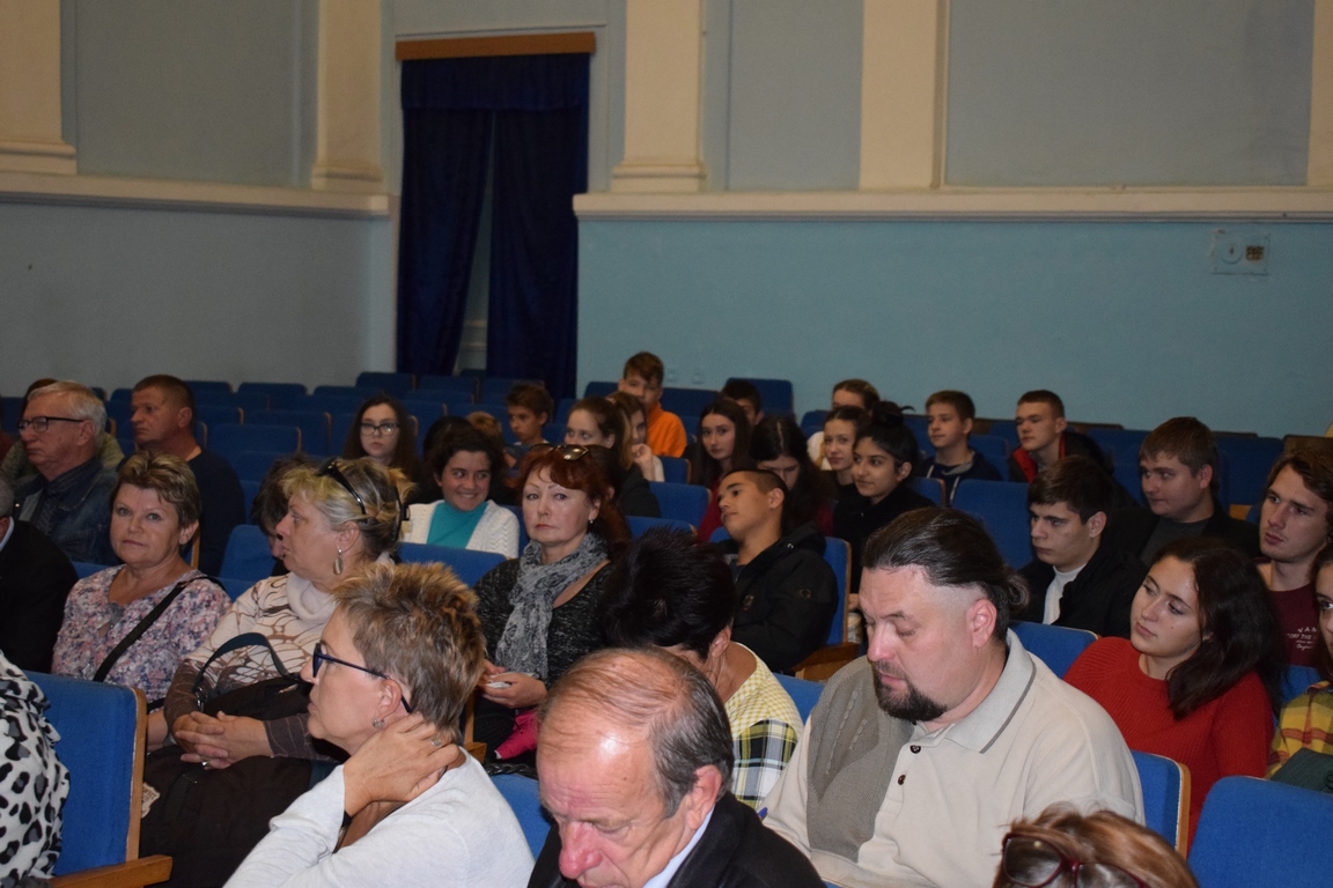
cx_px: 666
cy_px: 444
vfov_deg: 25.1
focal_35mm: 54
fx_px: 1999
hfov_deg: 36.9
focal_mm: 36
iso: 3200
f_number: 4.8
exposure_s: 1/60
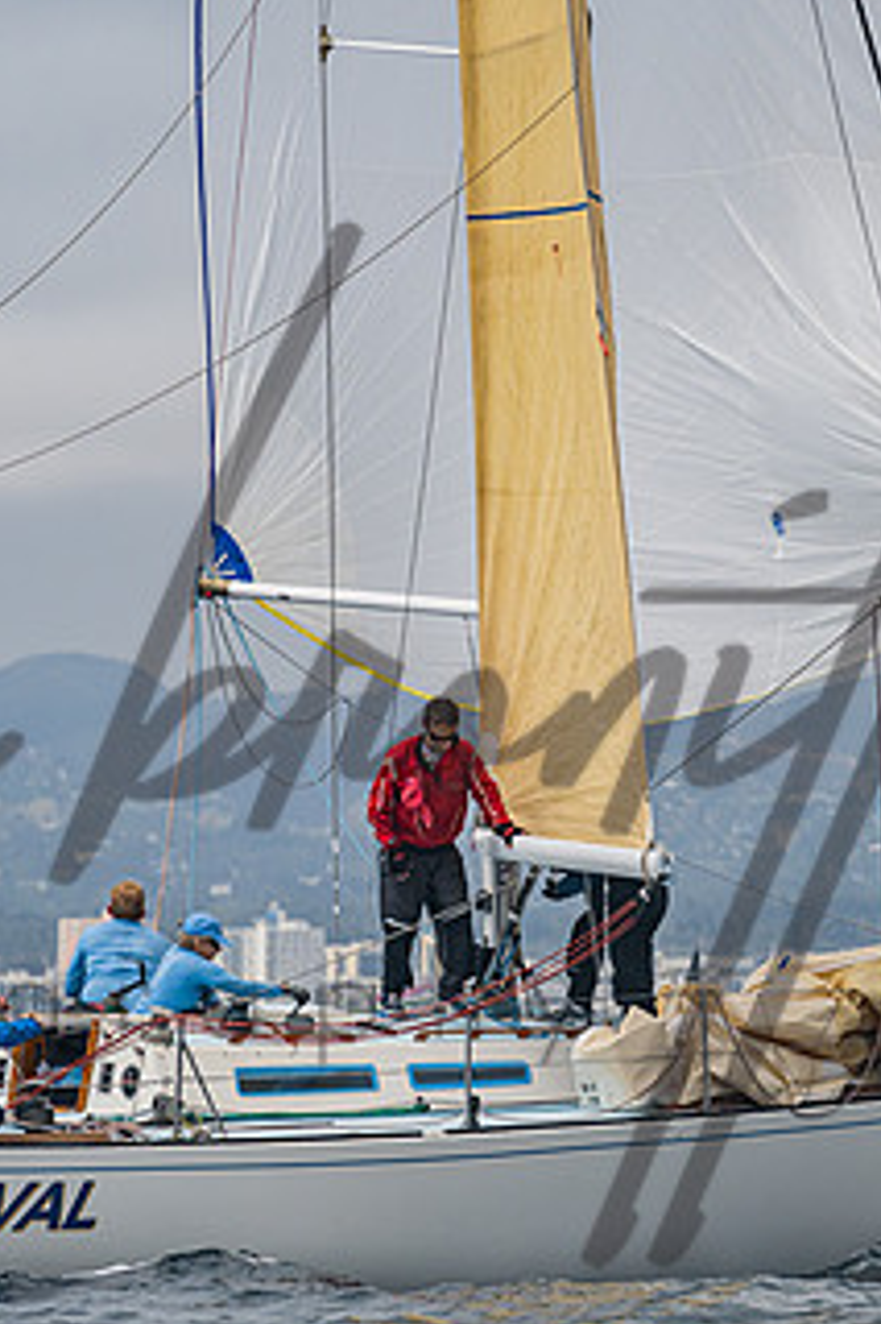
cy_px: 693
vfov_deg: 5.7
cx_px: 401
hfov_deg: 3.8
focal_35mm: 363
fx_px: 13339
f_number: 6.3
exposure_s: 1/1000
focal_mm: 200
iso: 160
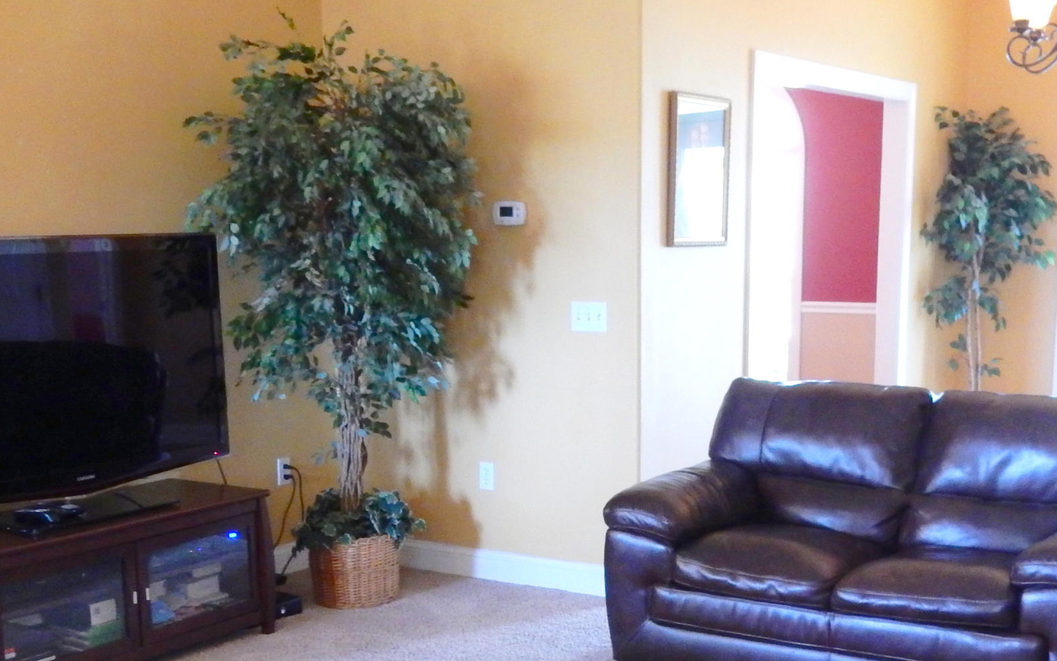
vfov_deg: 25.3
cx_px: 606
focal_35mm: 50
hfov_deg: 40.2
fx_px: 1440
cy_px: 548
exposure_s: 1/10
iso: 400
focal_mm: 4.5
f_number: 3.7
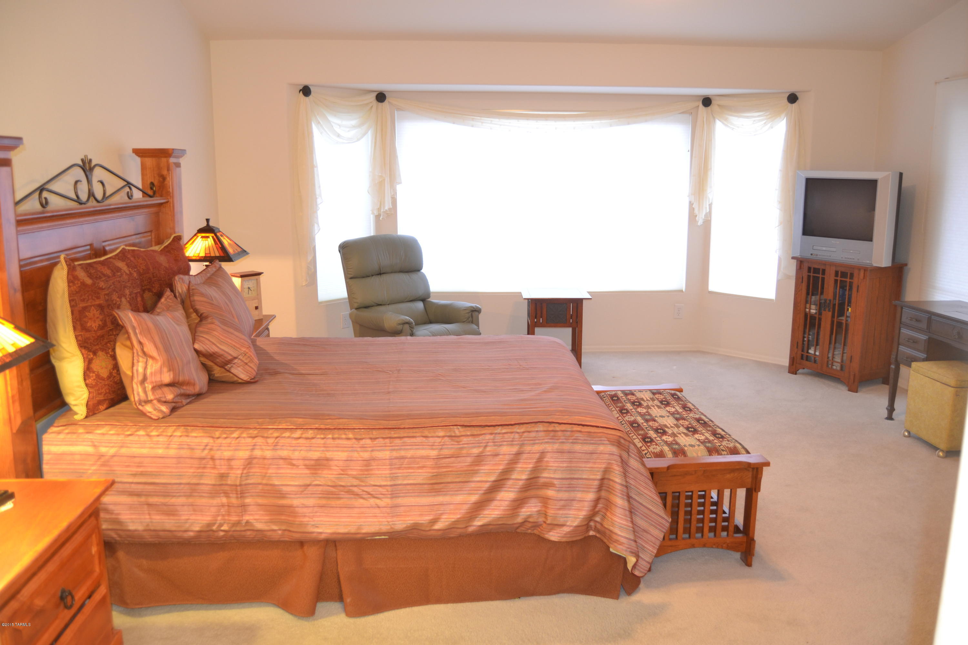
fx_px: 726
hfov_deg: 67.4
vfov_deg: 47.9
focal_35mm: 27
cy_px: 322
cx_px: 484
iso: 400
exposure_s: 1/10
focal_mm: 18
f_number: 4
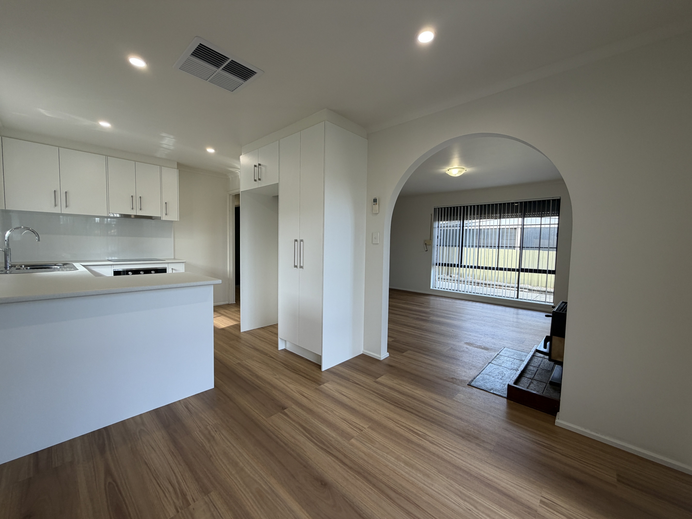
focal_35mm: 14
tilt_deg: -3.1
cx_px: 346
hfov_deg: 102.1
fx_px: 280
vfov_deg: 85.7
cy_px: 260
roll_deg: -1.3
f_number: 2.2
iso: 64
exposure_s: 1/100
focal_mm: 2.22
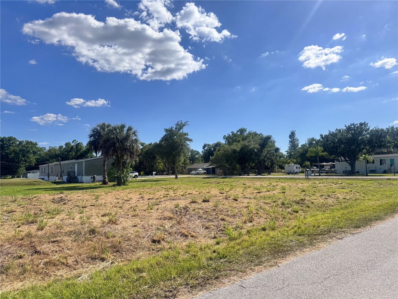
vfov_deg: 56.8
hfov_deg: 71.6
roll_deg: +0.6
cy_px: 150
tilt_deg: +3.3
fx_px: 276
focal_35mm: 24
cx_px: 199
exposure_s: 1/4608
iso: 80
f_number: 1.78
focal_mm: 6.76
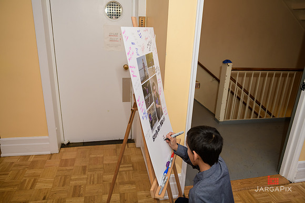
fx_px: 220
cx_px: 152
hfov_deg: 69.4
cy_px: 102
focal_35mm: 26
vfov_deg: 49.6
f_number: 3.2
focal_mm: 26
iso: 800
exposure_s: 1/125
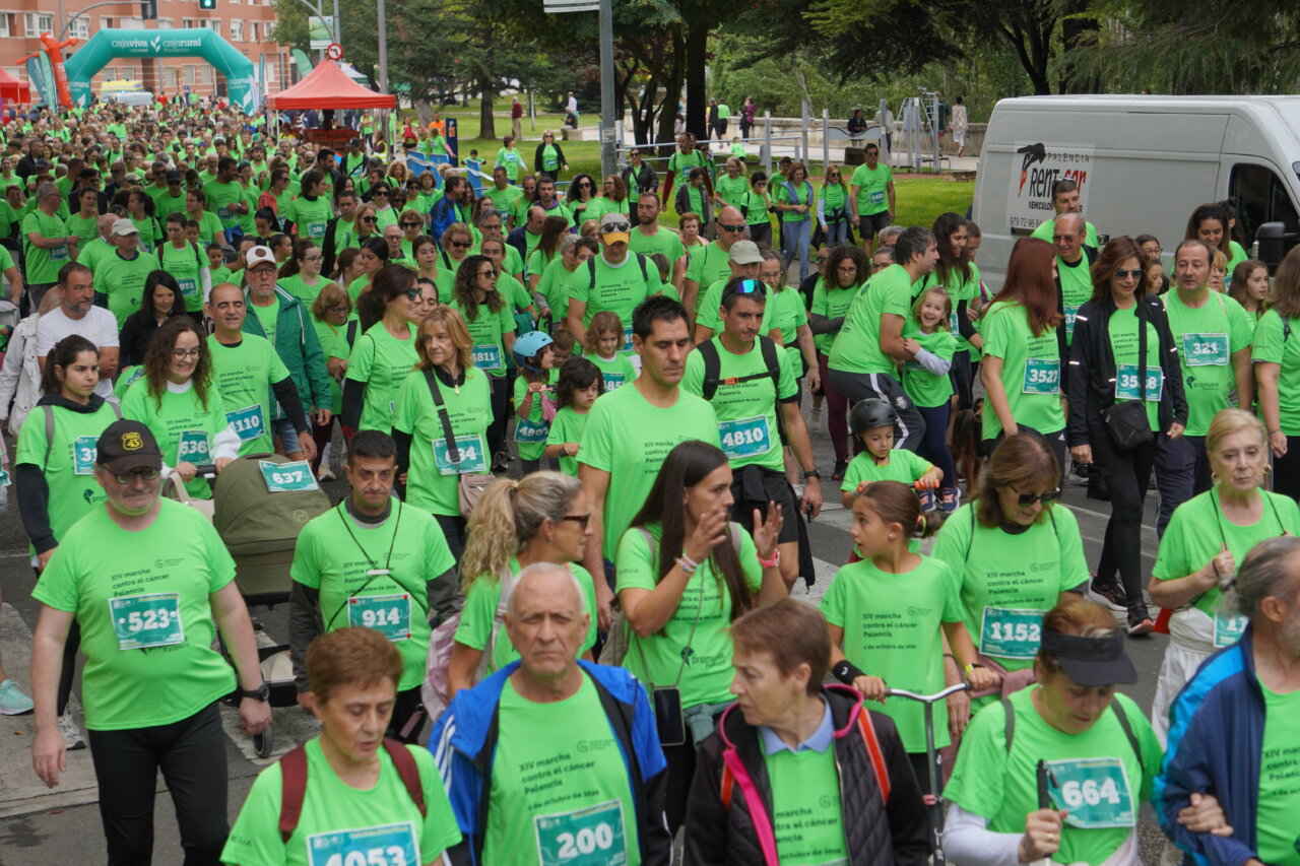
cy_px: 433
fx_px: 2979
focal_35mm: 82
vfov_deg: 16.5
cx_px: 650
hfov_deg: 24.6
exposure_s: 1/160
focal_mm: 55
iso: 100
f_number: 5.6
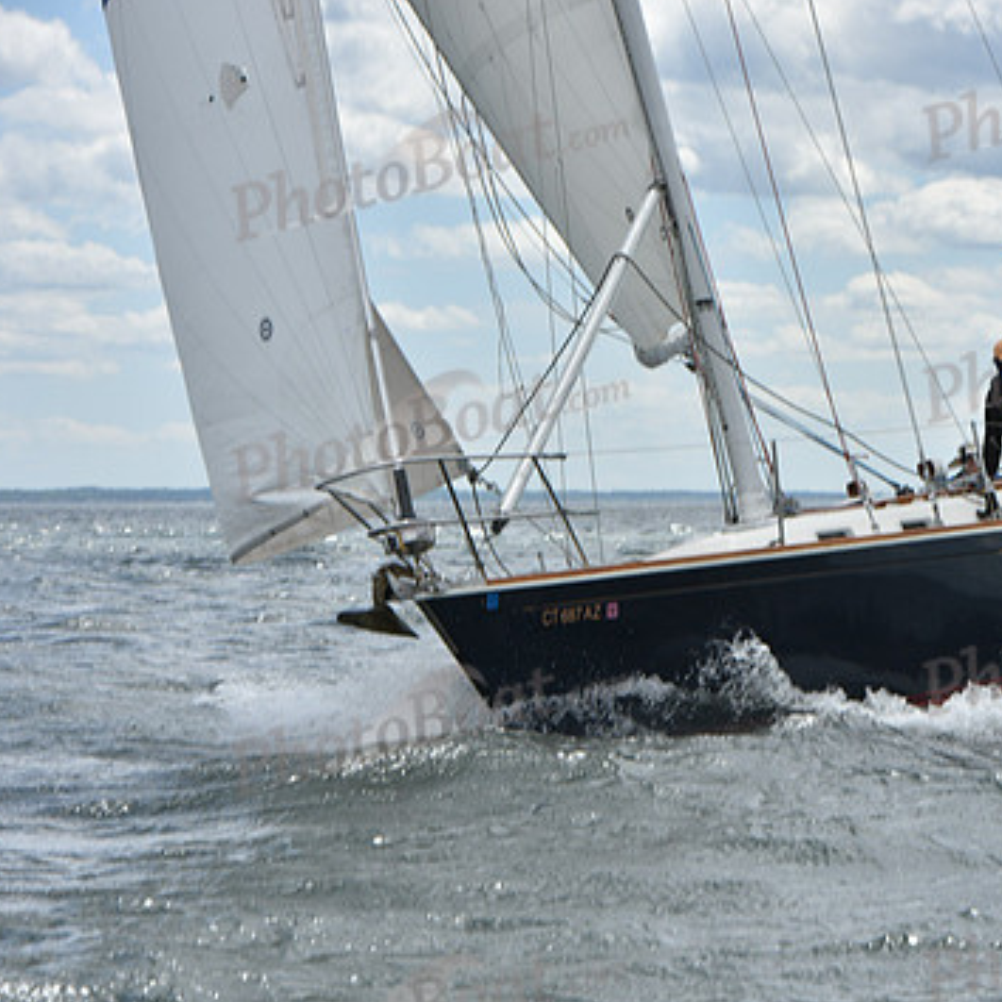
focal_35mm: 174
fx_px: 5698
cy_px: 536
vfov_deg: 10.0
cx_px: 778
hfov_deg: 10.0
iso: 320
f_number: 8
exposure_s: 1/1250
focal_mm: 125
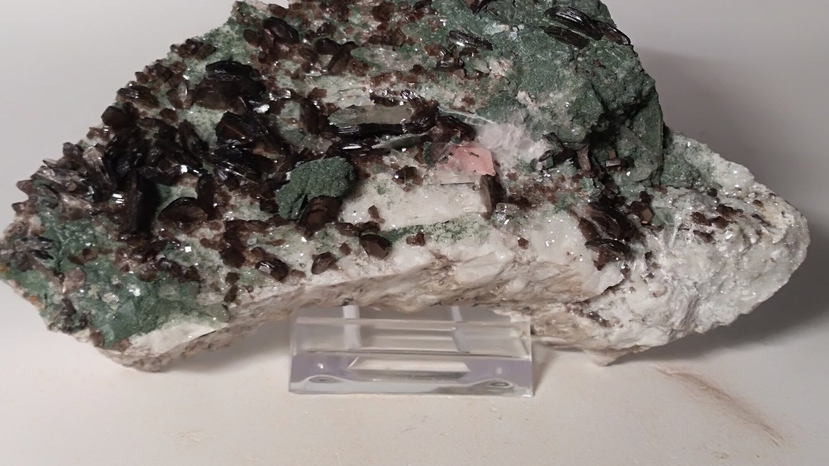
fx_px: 637
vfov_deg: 39.9
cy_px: 176
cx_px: 409
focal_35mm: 29
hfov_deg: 66.1
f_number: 2
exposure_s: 1/162
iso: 100
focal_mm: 3.54
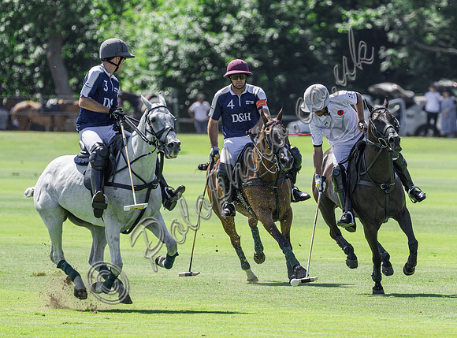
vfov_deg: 1.7
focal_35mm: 862
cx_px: 321
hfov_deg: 2.3
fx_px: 11318
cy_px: 217
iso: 320
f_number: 5.6
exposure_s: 1/1250
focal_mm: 400
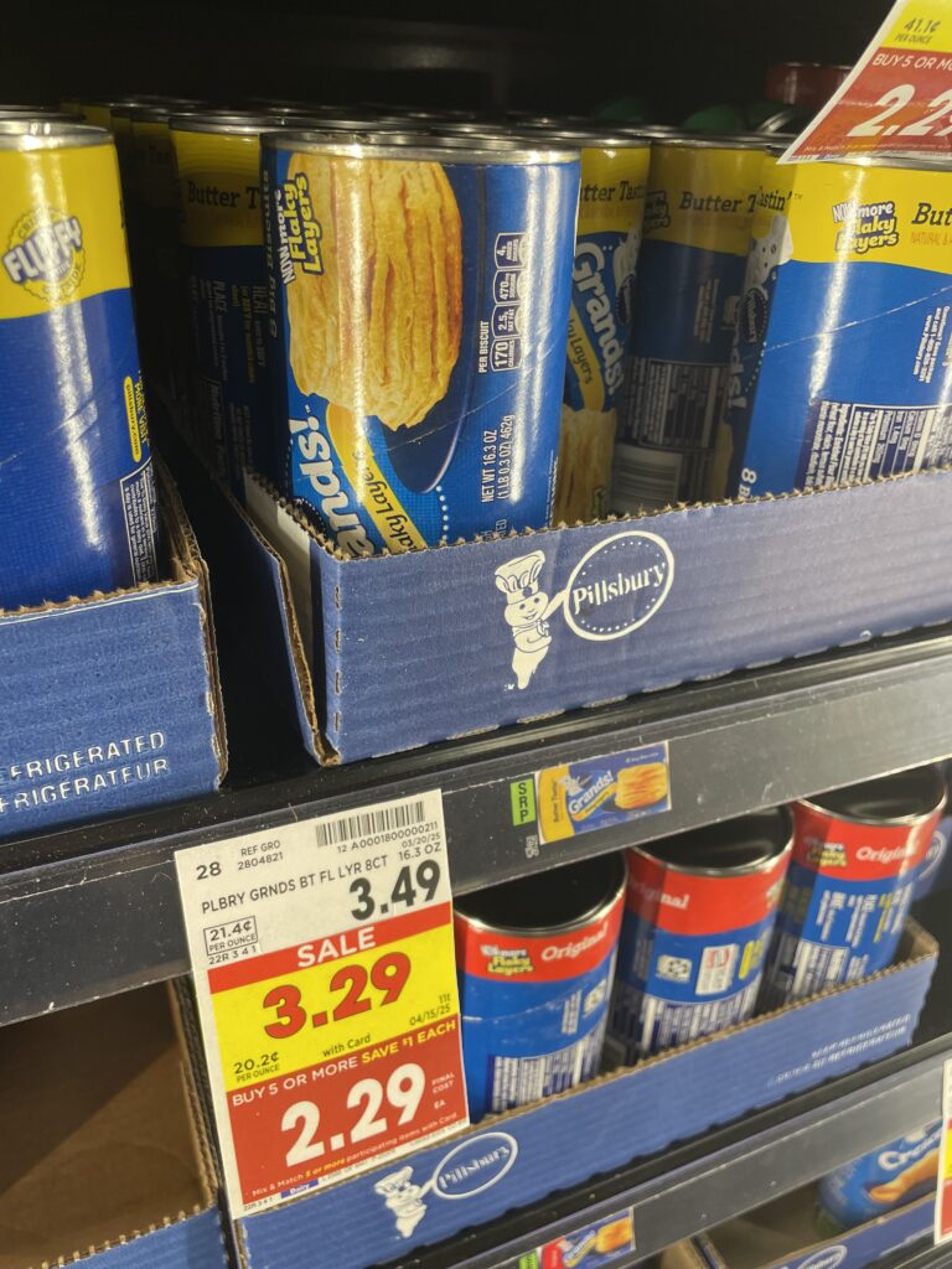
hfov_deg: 53.1
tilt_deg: -27.8
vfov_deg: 67.3
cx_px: 476
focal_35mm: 26
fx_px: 953
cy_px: 634
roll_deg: -1.9
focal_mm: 4.2
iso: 100
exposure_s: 1/120
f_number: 1.6
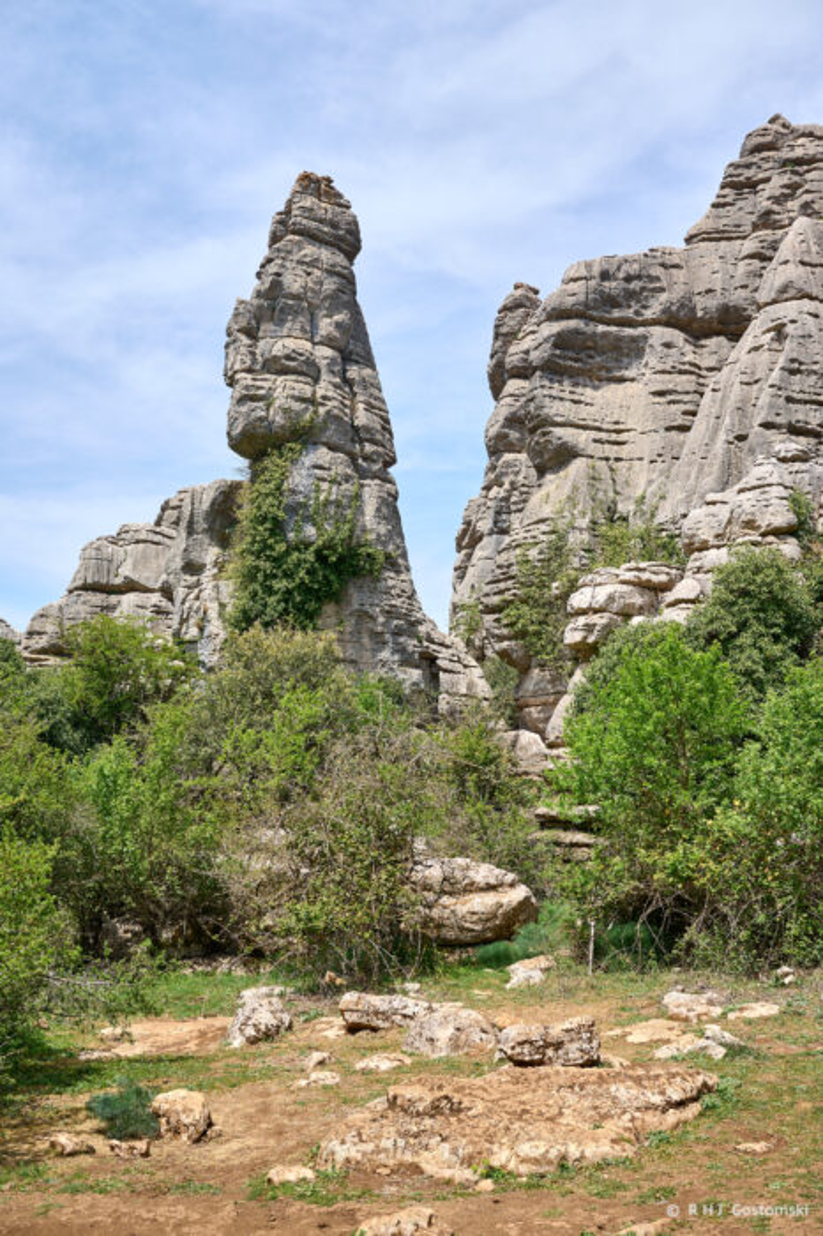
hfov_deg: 37.8
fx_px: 1201
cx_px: 412
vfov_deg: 54.5
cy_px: 618
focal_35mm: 35
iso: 100
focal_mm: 35
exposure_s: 1/250
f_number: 8
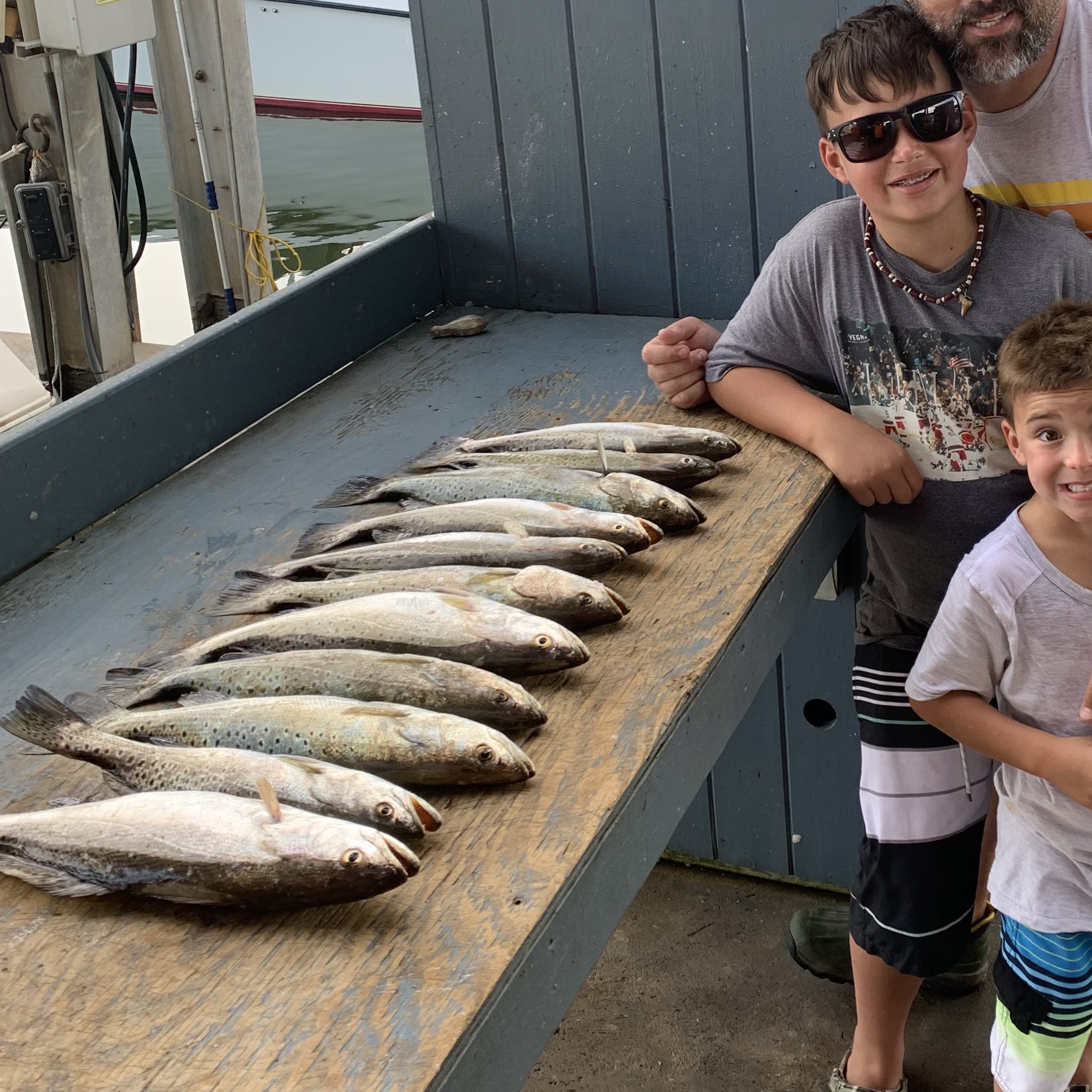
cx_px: 788
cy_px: 297
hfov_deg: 36.9
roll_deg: +2.3
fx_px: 1606
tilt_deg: -19.3
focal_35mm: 45
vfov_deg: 36.8
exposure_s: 1/122
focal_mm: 4.25
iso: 25
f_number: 1.8
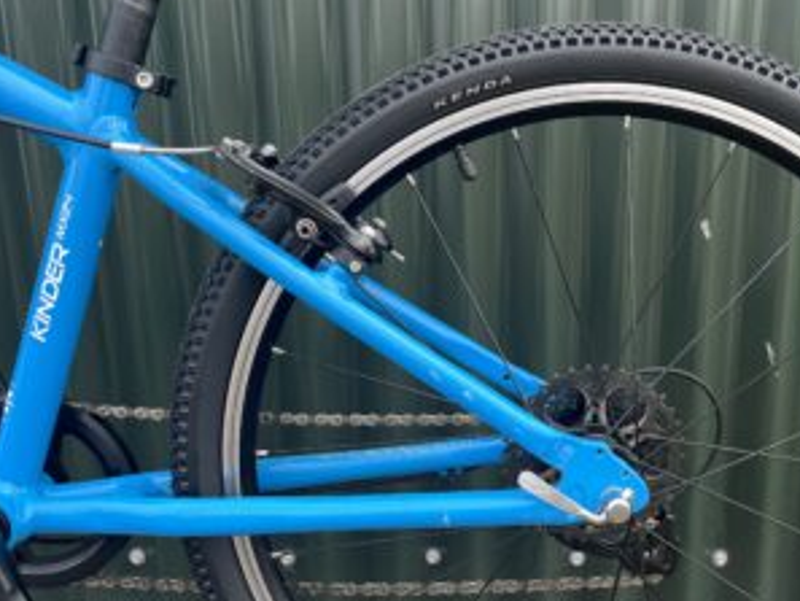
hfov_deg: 44.1
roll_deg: +0.7
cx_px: 533
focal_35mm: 42
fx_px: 971
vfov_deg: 33.9
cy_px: 418
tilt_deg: -17.7
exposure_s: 1/415
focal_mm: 5.1
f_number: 1.6
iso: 50
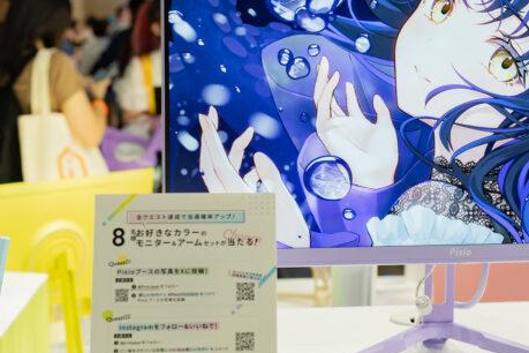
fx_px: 1146
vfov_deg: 17.5
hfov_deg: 25.7
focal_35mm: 78
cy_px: 182
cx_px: 388
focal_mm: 35
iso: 400
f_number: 4
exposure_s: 1/60
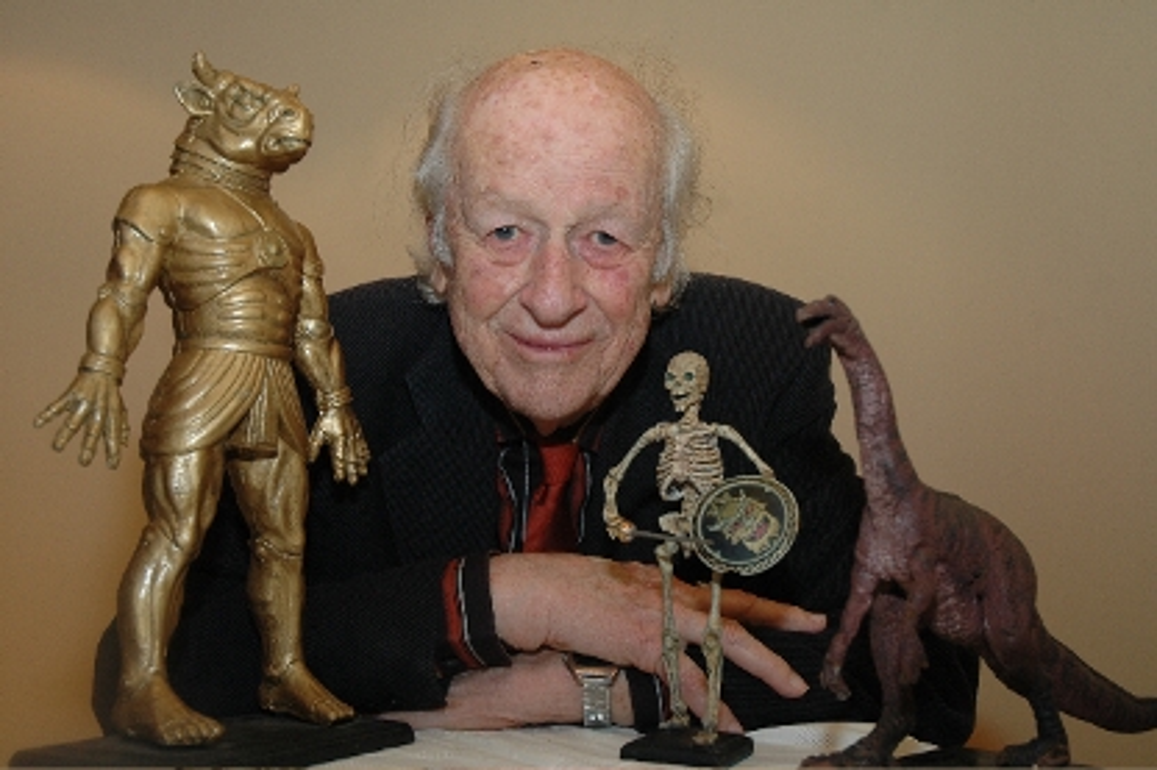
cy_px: 385
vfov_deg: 30.8
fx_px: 1397
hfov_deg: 45.0
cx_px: 578
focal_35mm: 44
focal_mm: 29
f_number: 5
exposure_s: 1/60
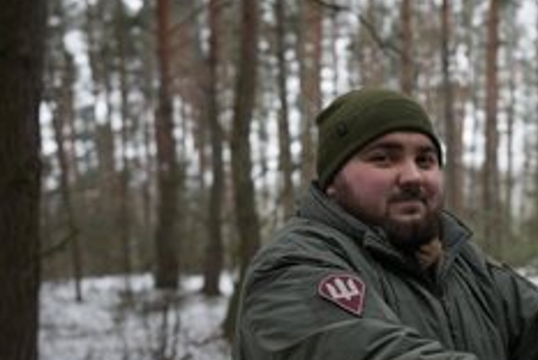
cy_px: 257
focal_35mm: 60
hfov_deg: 32.4
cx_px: 439
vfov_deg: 22.5
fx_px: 898
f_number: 2.8
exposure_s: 1/250
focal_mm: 35
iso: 200
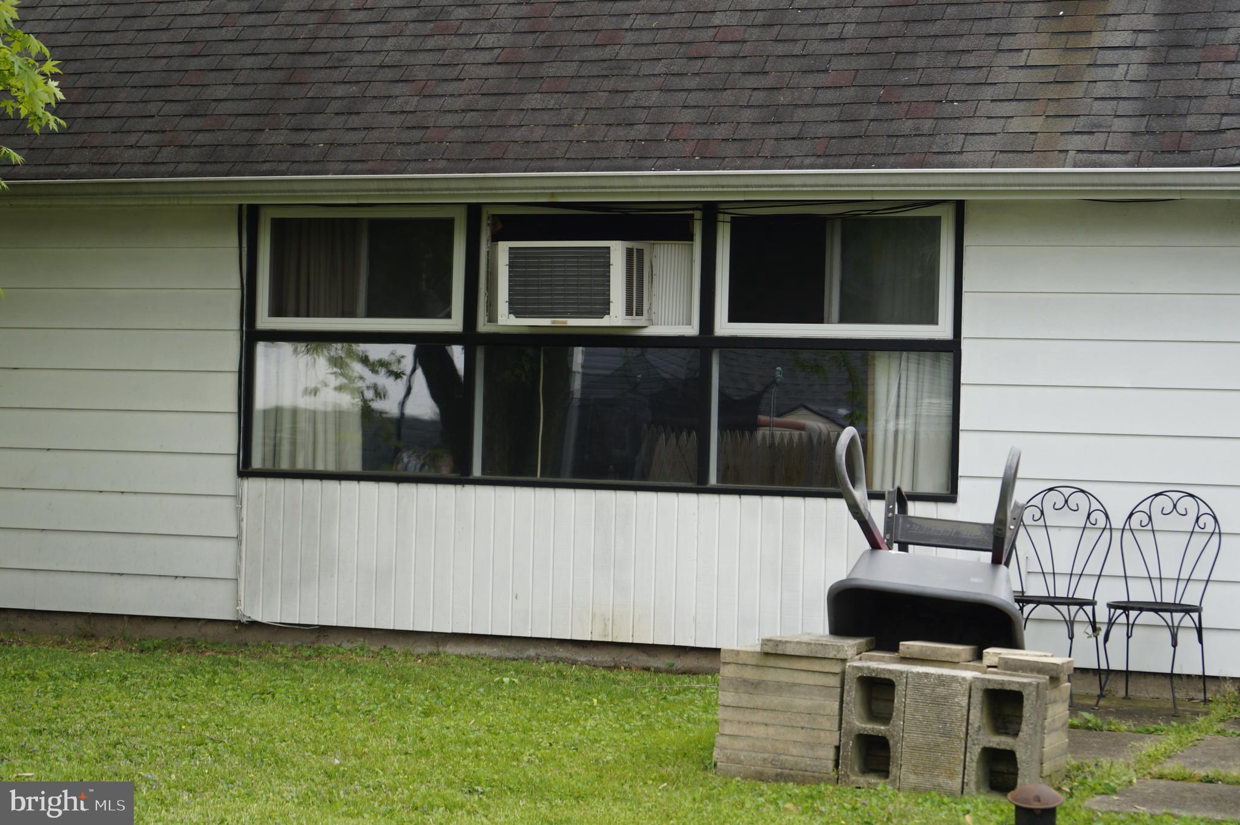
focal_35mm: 75
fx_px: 2582
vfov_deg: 18.2
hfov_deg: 27.0
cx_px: 620
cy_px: 412
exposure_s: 1/80
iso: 100
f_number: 5.6
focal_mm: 50
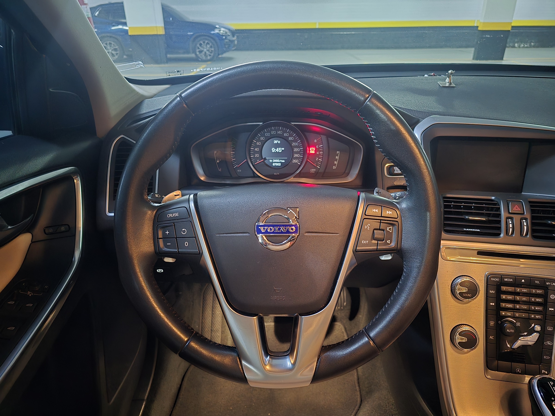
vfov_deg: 58.9
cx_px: 278
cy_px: 208
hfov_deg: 73.9
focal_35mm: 23
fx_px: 369
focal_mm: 6.3
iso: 3200
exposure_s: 1/15
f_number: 1.7
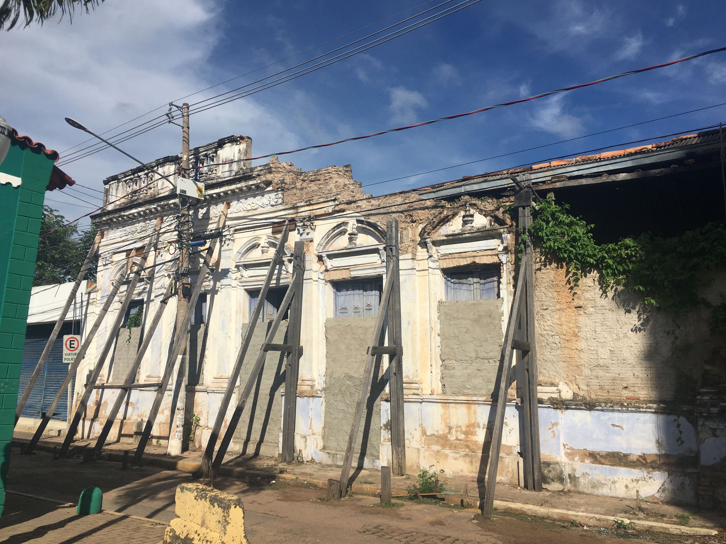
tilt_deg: +11.8
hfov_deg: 61.7
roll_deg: -0.4
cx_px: 363
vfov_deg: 48.2
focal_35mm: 29
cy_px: 272
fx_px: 608
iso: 25
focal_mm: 4.15
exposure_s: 1/3497
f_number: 2.2
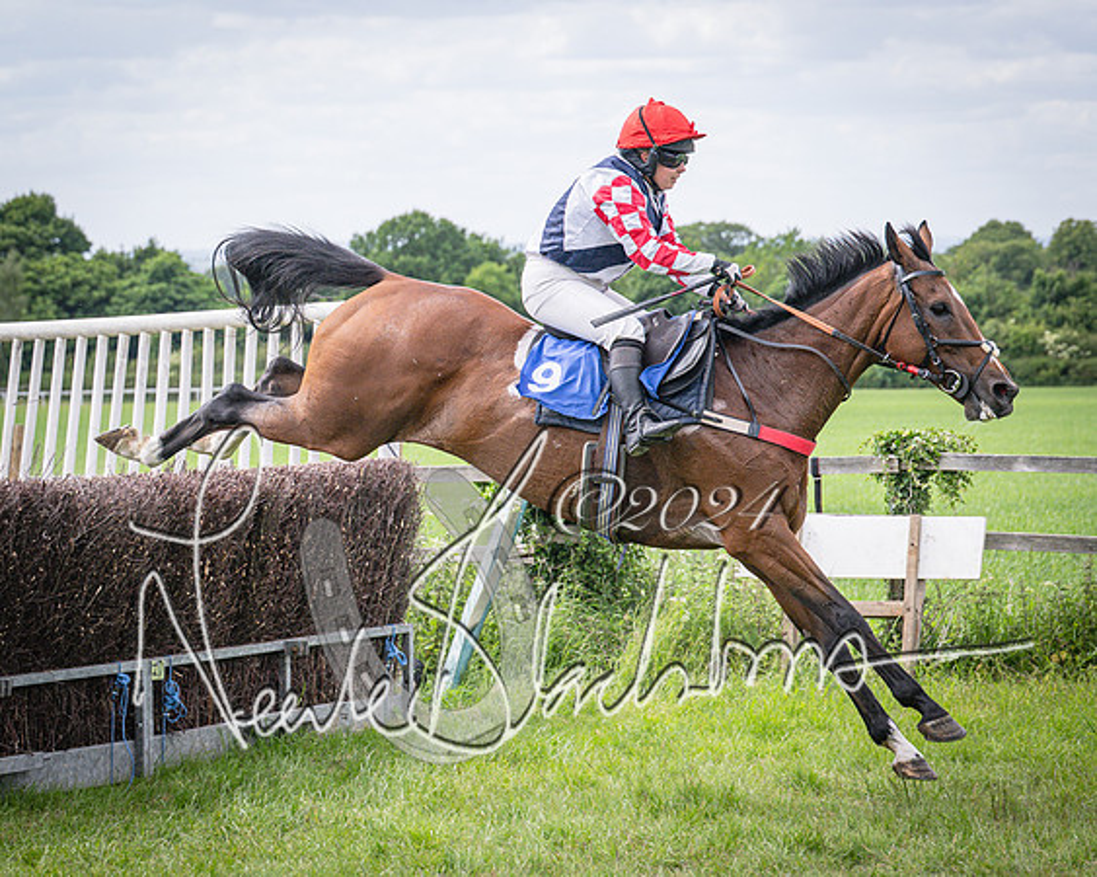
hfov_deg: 15.7
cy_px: 395
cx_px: 474
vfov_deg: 12.6
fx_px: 3977
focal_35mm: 123
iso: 400
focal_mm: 70
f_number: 4
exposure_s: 1/2000
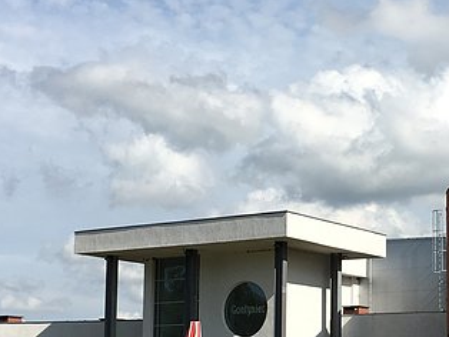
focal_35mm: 83
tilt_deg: +7.4
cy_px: 248
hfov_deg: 23.1
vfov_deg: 17.7
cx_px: 386
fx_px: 1077
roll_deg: -0.2
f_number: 2.2
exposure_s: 1/2198
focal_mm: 4.15
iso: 25
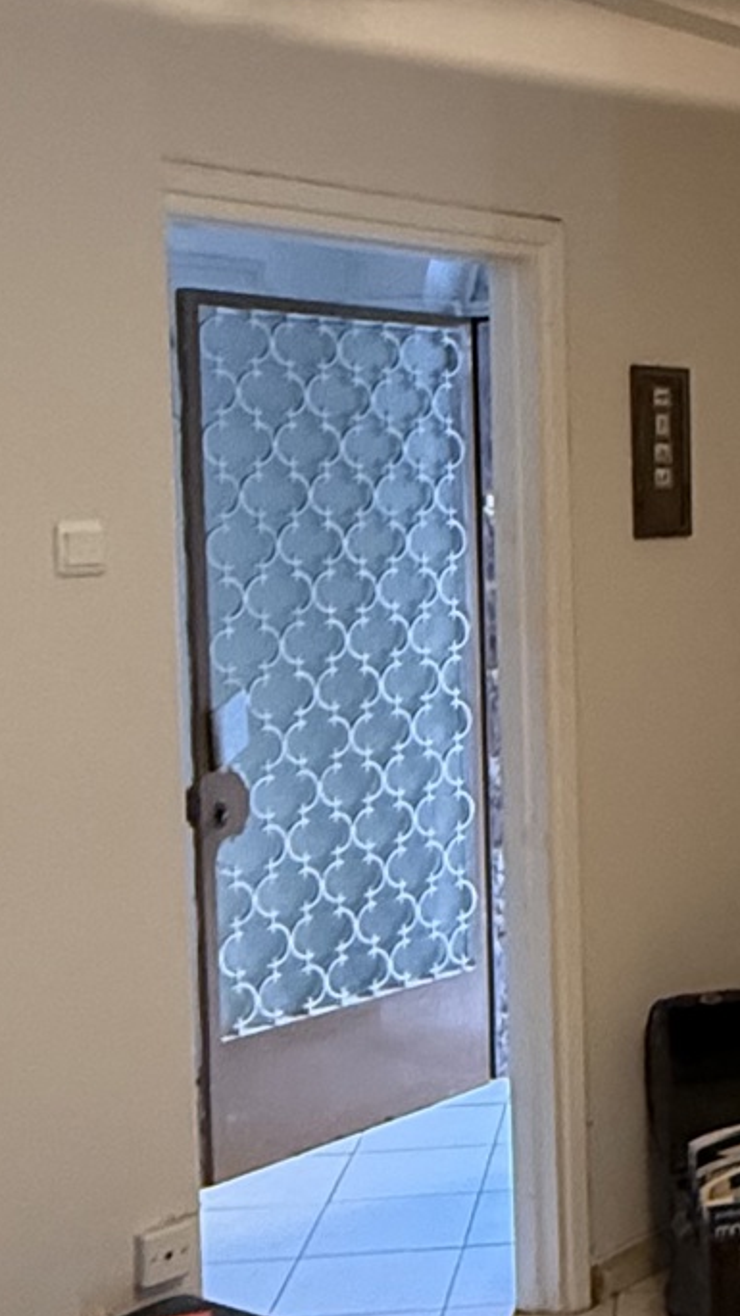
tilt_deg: -2.8
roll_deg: +0.1
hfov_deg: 19.1
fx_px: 1990
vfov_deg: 36.6
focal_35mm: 57
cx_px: 1019
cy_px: 621
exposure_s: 1/100
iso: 640
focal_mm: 2.22
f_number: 2.2
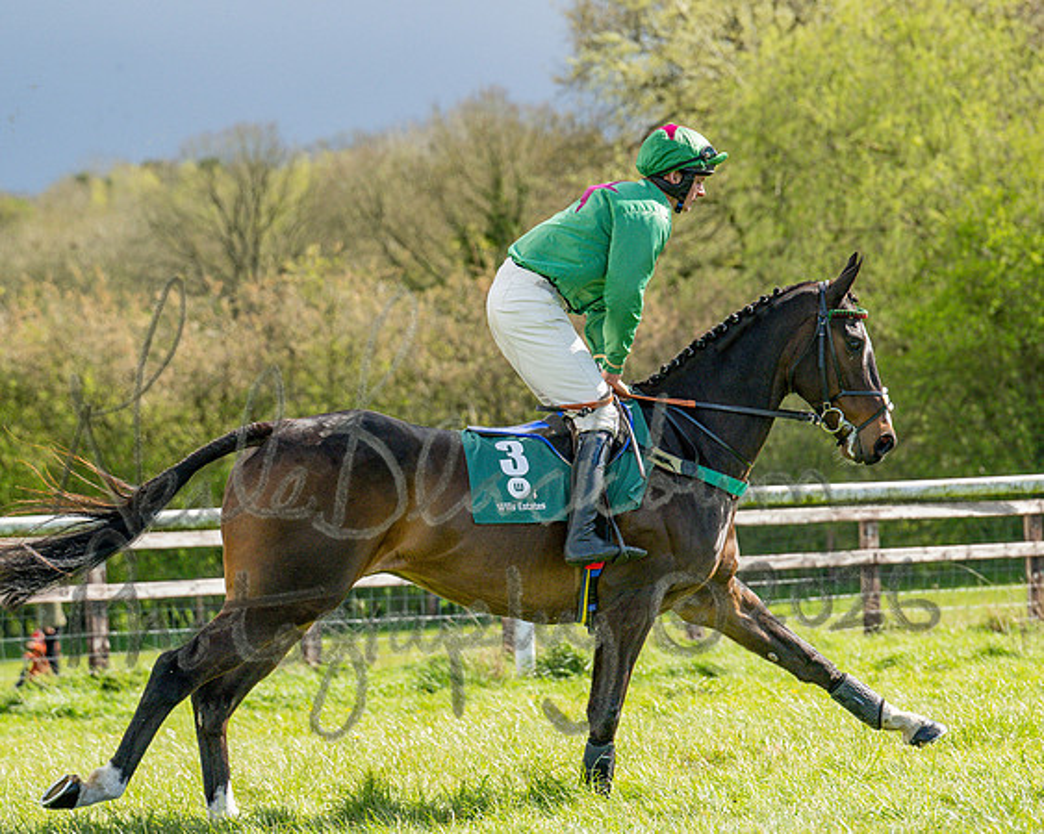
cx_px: 627
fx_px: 5429
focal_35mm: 176
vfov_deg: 8.8
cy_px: 417
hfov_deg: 11.0
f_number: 4
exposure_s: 1/2500
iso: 200
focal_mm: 104
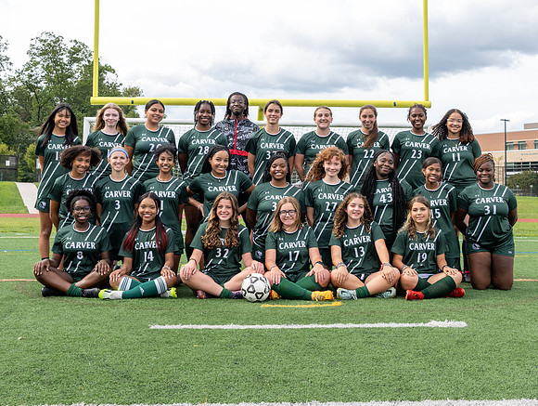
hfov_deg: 37.6
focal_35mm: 51
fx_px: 789
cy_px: 140
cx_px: 304
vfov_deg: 28.6
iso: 160
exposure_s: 1/250
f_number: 7.1
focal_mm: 26
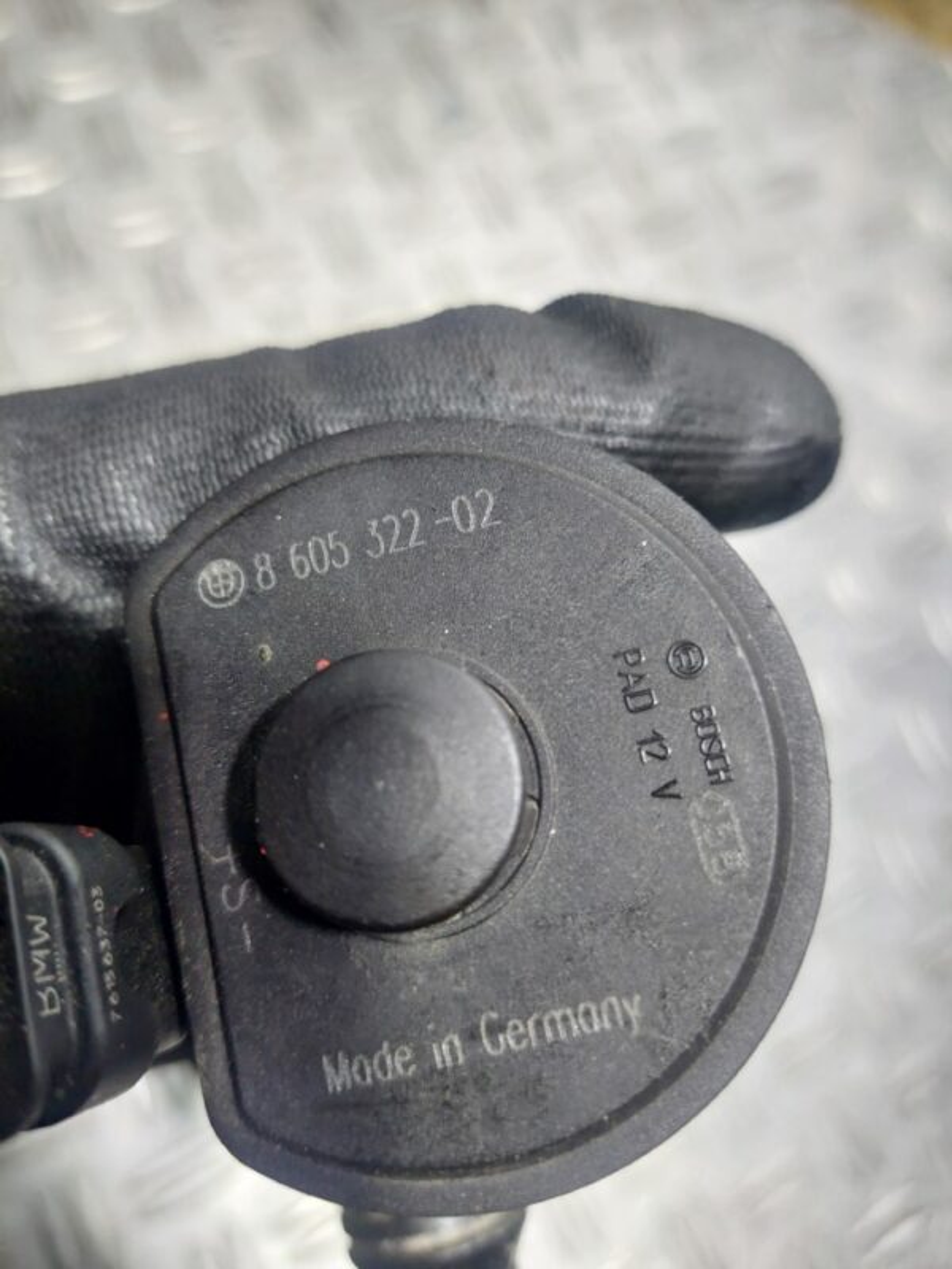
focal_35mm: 25
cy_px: 634
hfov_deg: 54.9
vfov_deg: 69.4
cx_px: 476
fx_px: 917
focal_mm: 5.23
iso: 200
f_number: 1.8
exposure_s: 1/50
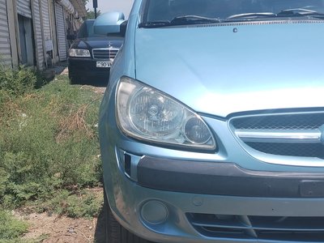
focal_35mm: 24
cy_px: 122
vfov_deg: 56.8
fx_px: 225
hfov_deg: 71.6
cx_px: 162
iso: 100
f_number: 1.75
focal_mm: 5.25
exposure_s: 1/872
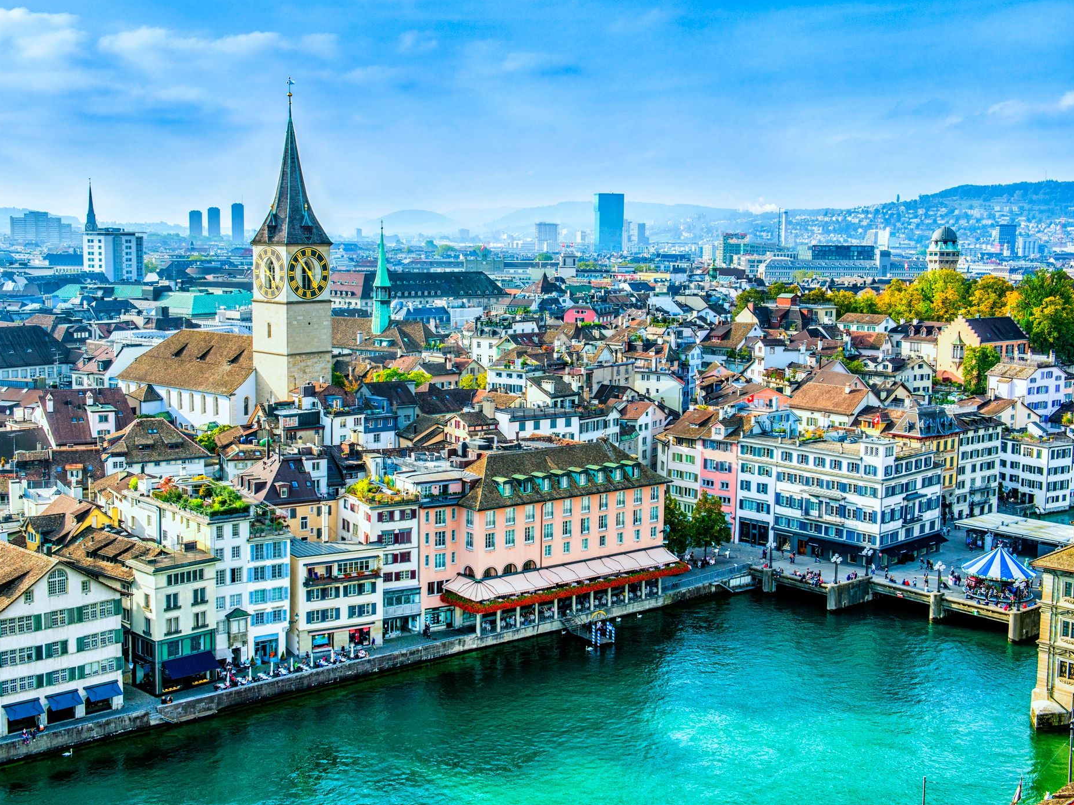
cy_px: 396
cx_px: 499
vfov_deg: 34.3
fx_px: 1303
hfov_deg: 44.8
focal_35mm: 42
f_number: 8
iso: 200
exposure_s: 1/320
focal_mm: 38
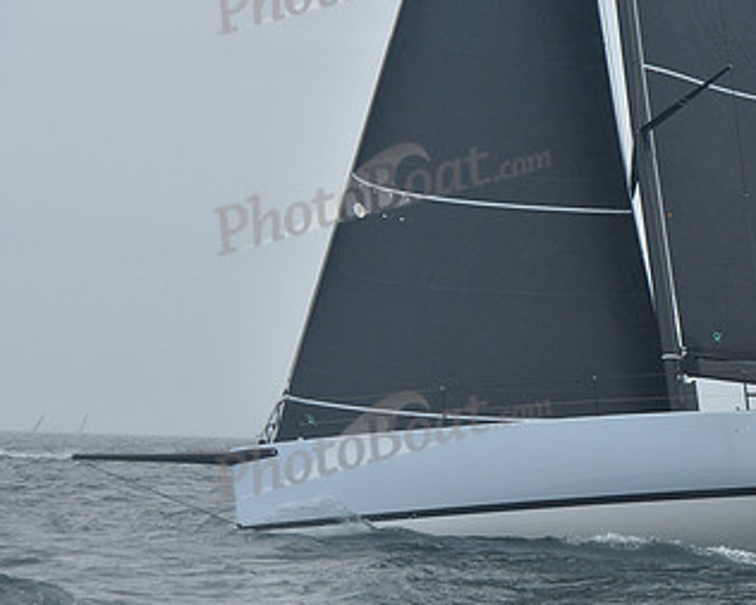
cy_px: 283
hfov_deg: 8.6
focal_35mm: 224
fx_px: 5013
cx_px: 677
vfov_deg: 6.9
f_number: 6.3
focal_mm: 130
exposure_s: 1/1000
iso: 320
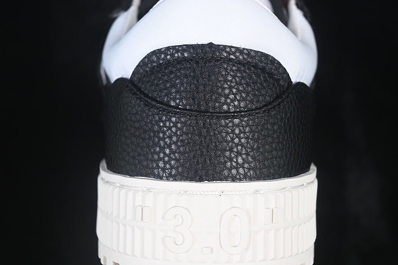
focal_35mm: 77
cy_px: 131
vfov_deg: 17.7
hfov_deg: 26.3
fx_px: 851
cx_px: 201
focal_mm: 50
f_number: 6.3
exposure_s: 1/60
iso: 160
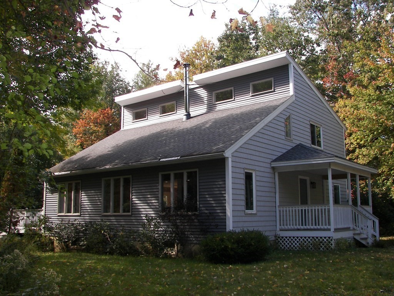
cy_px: 148
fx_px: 410
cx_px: 197
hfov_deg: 51.4
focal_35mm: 36
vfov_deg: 39.7
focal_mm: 6
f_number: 2.8
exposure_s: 1/200
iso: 50
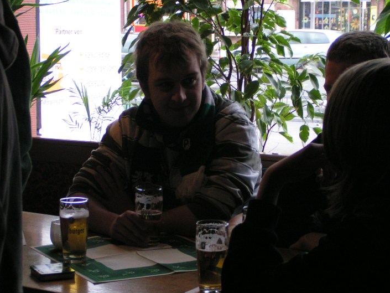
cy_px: 130
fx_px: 1048
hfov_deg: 21.1
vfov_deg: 15.9
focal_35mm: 93
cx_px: 181
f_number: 3.2
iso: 200
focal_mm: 12.6
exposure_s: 1/60
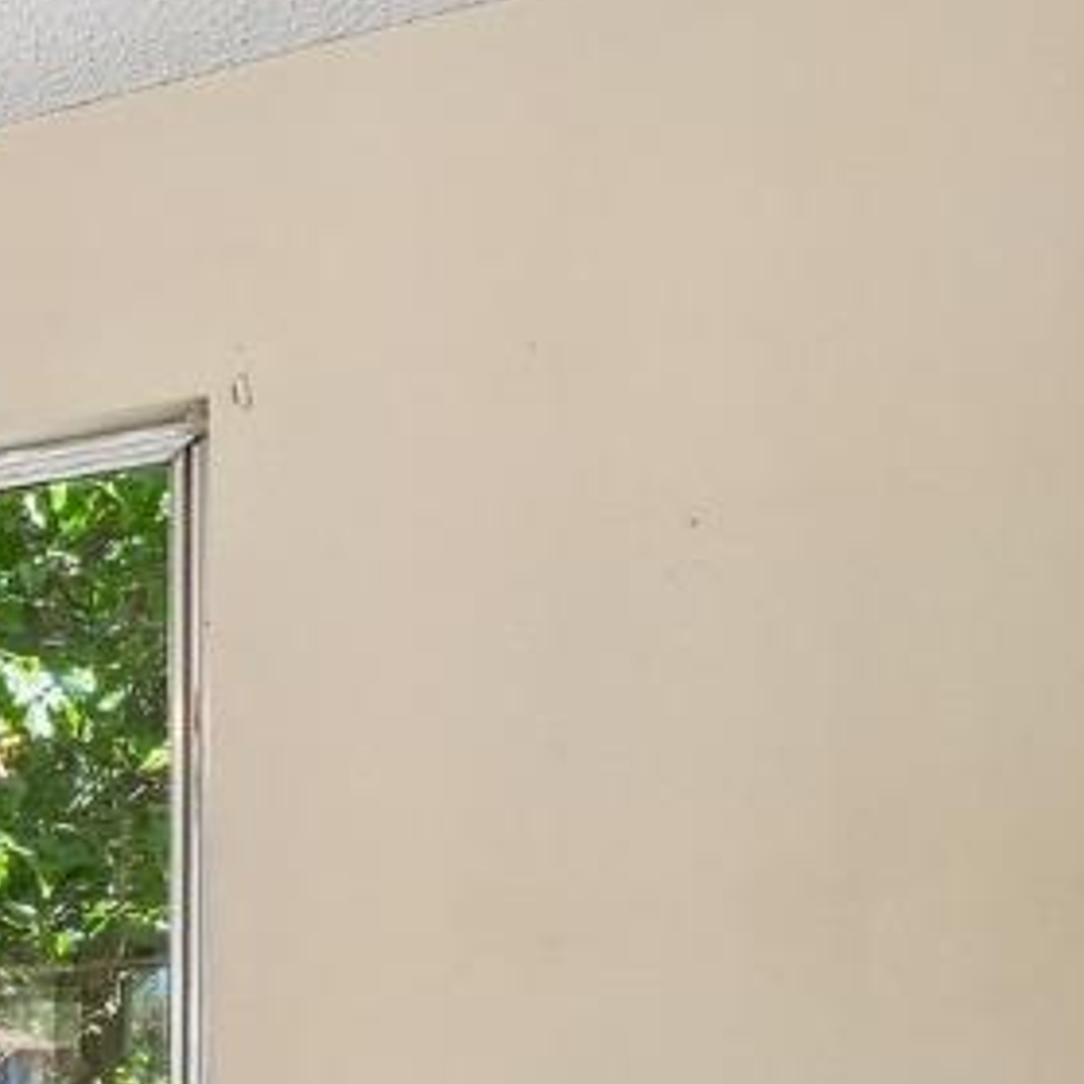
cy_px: 1133
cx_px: -1430
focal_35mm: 64
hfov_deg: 15.7
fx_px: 2267
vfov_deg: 25.3
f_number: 9
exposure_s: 1/25
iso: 640
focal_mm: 14
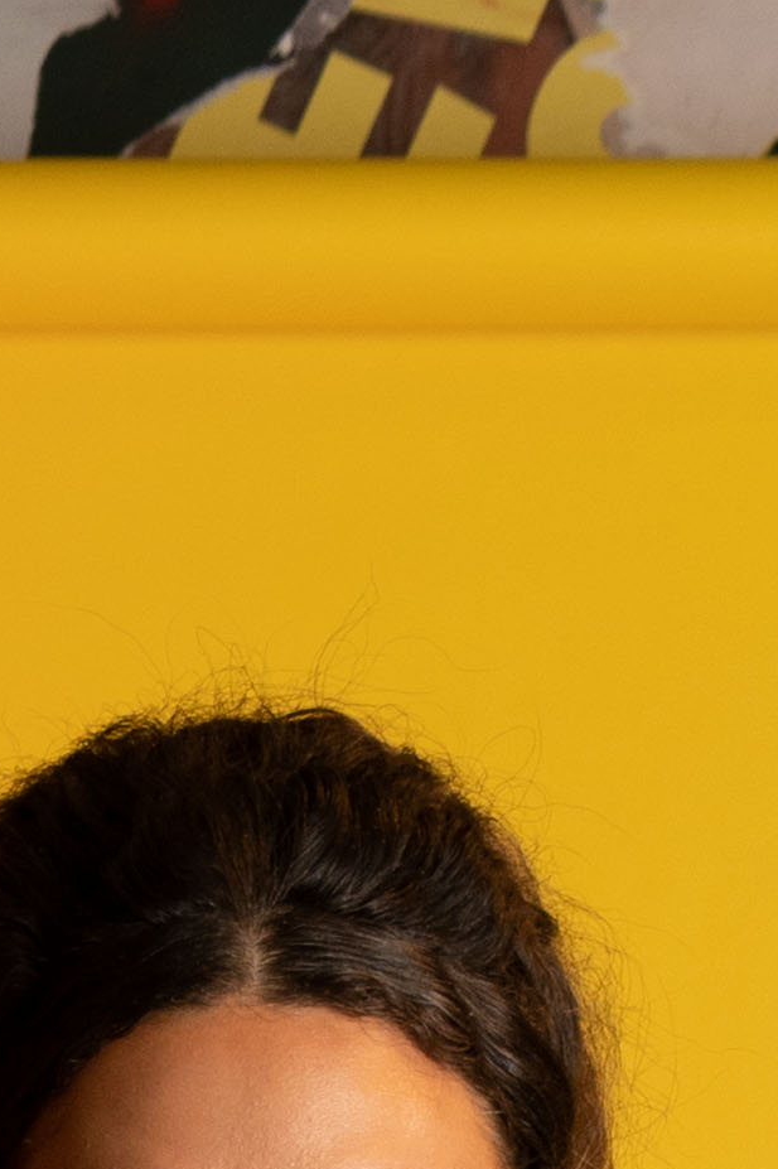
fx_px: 9735
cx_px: -105
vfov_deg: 6.2
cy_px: 3811
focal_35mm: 300
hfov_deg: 4.6
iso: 500
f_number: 6.3
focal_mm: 46
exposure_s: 1/125
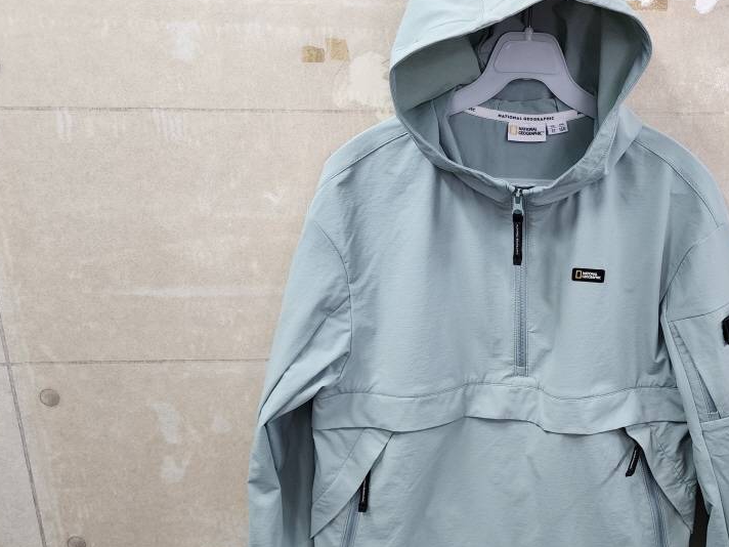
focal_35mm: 35
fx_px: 737
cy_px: 302
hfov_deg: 50.9
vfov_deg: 40.6
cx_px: 525
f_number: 1.8
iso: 160
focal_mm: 6.4
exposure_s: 1/120
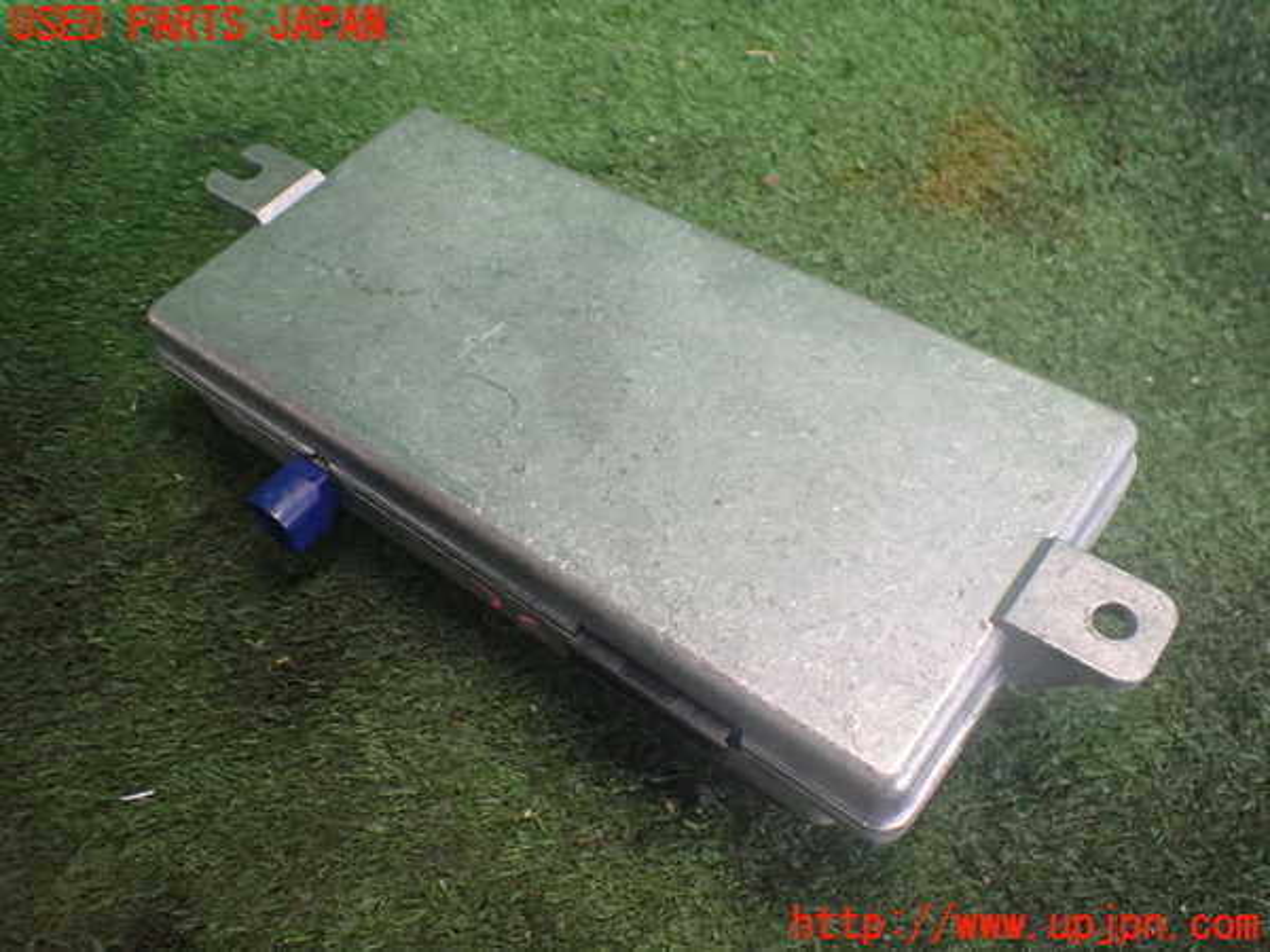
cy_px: 476
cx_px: 635
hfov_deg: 60.0
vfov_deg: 46.8
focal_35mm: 30
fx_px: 1101
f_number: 2.3
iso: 800
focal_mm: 5.4
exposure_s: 1/125
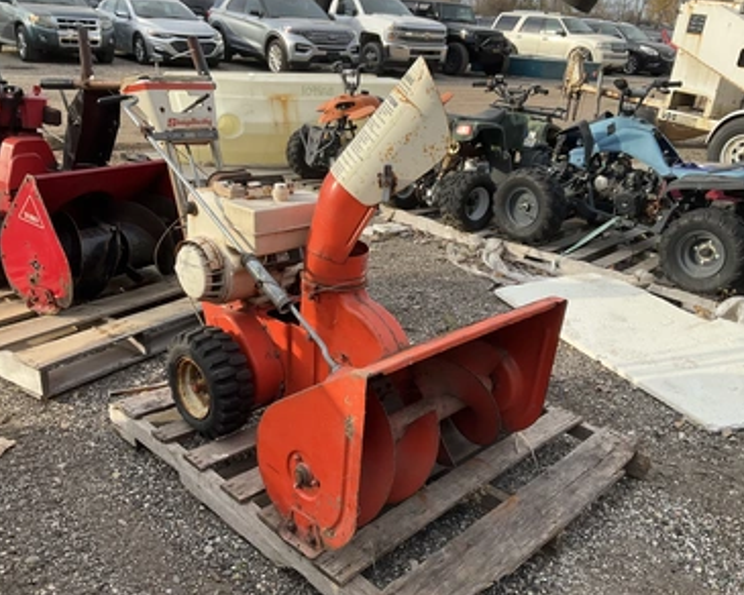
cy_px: 302
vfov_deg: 47.1
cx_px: 393
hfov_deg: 57.1
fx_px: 683
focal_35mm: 31
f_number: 1.8
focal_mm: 3
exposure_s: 1/606
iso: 25
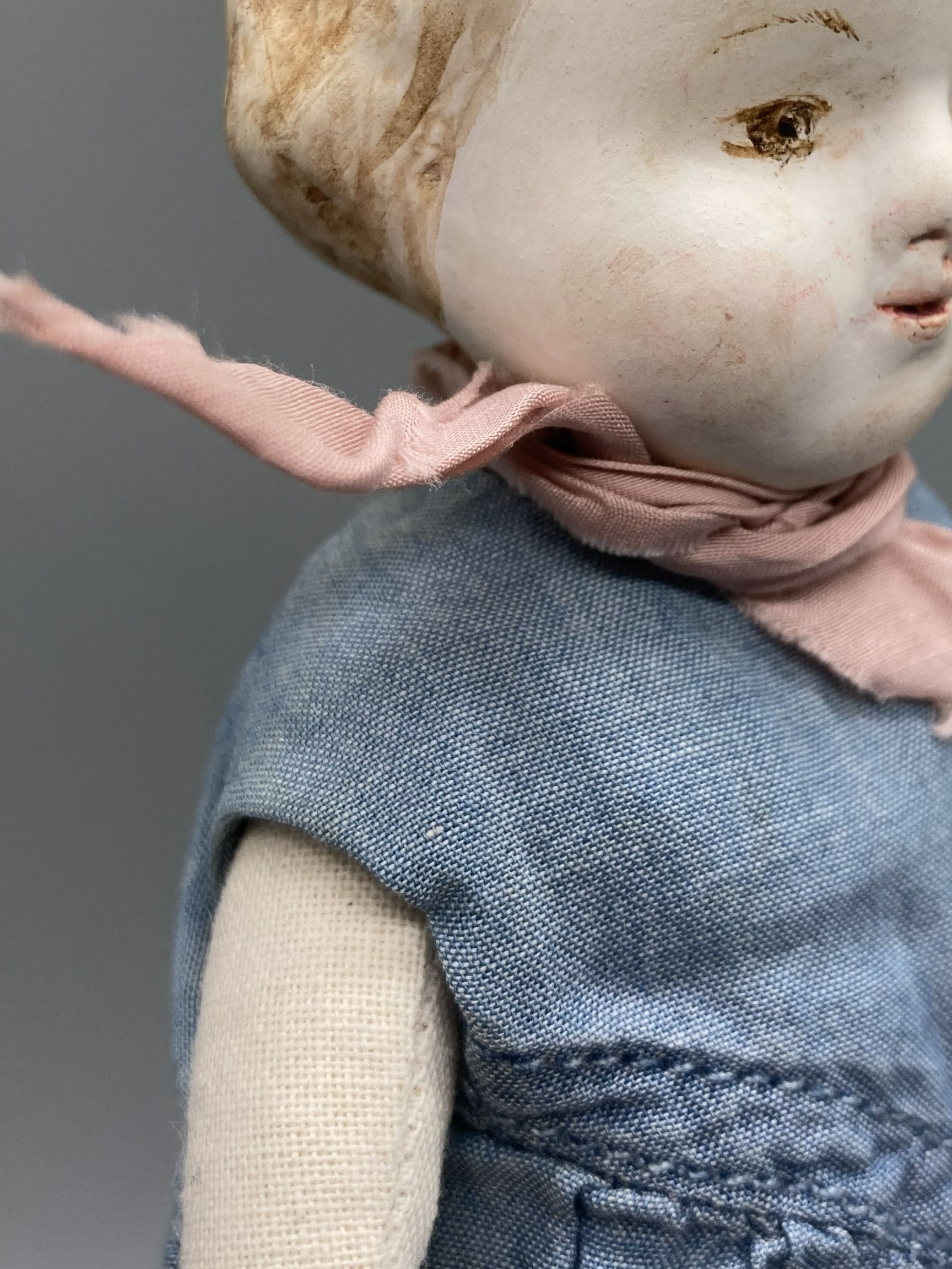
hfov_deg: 29.4
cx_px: 654
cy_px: 422
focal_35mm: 49
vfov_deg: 38.5
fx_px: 1797
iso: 20
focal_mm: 3.99
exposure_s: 1/102
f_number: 1.8
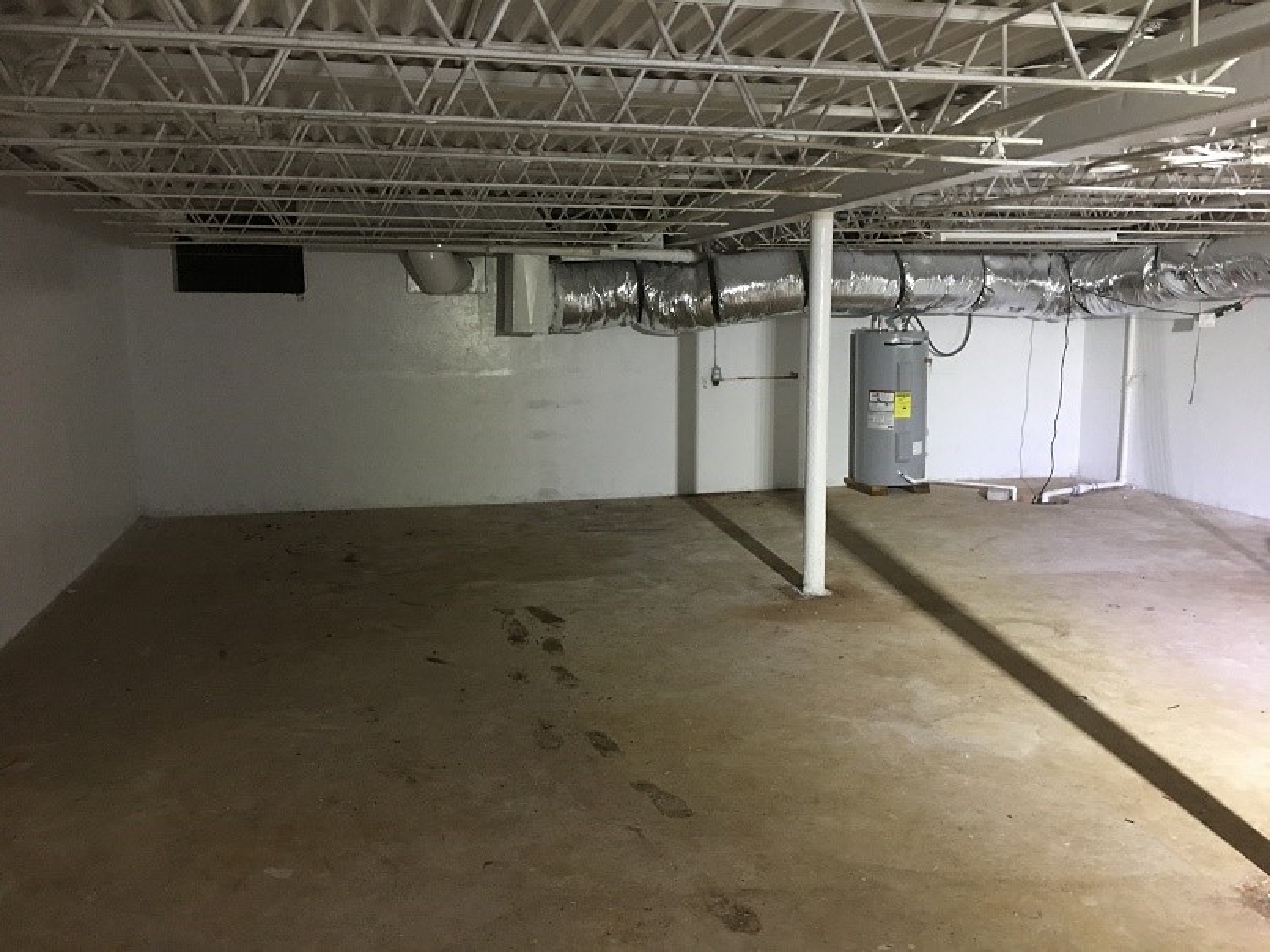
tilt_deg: -6.9
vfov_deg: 48.2
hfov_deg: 61.7
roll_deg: +0.5
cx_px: 635
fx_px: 1064
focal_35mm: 29
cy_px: 476
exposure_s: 1/4
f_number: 2.2
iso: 50
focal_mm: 4.15
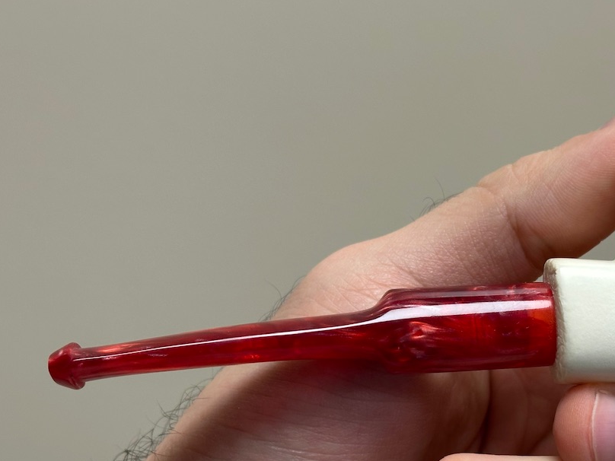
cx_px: 439
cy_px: 300
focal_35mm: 76
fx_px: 1350
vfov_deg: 19.3
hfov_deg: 25.4
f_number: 1.78
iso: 80
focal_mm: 6.86
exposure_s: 1/121
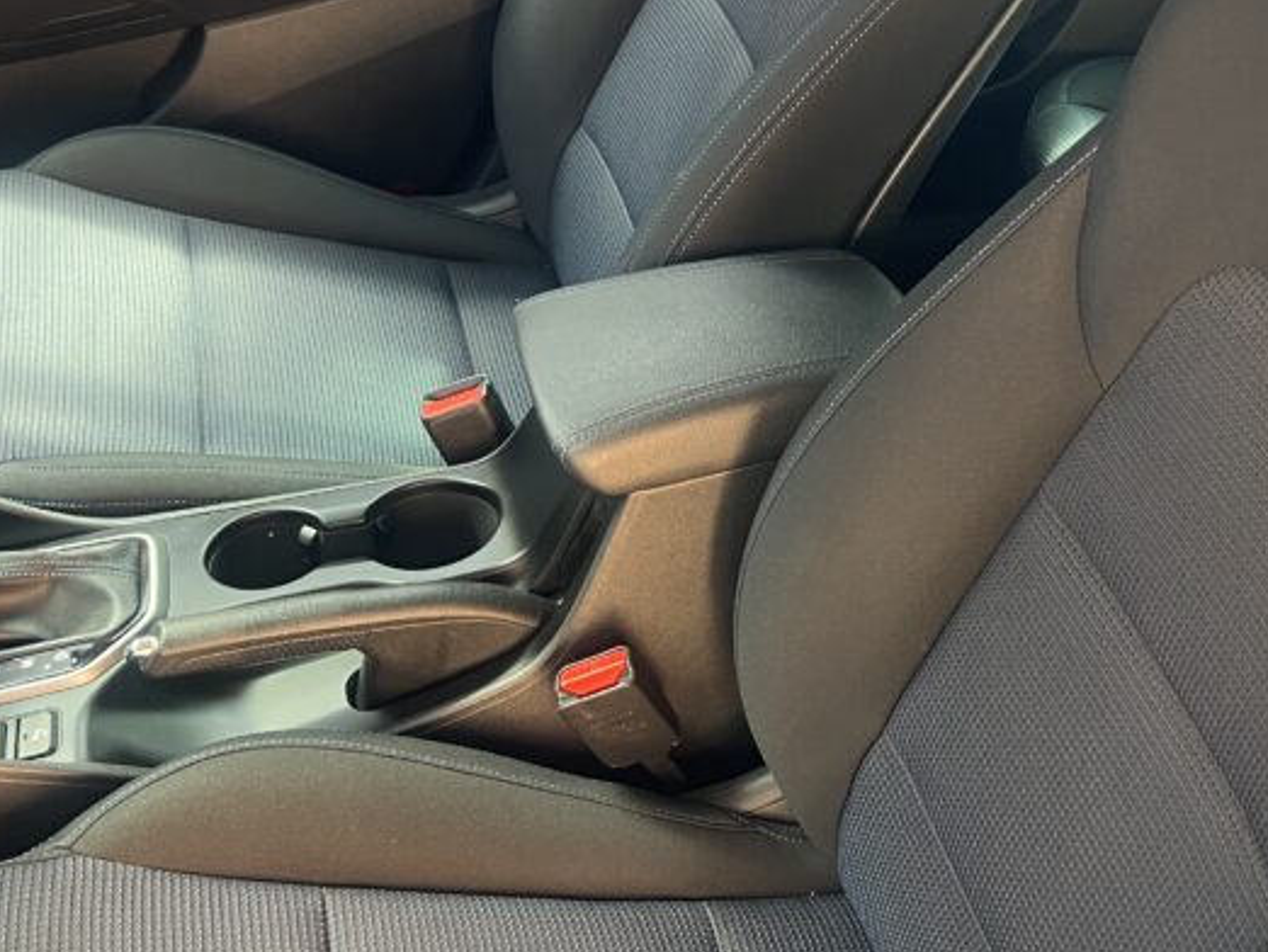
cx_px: 904
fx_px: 1869
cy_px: 265
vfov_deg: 28.3
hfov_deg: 36.8
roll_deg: -8.0
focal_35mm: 51
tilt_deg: -32.3
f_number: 1.5
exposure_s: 1/65
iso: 125
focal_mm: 5.7
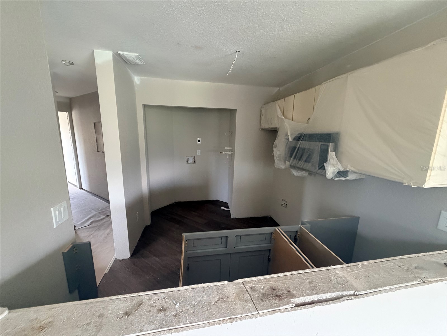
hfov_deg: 102.1
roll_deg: -1.2
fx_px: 181
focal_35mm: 14
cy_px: 168
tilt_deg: -11.3
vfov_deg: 85.7
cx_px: 224
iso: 640
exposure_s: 1/60
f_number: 2.2
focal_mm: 2.22
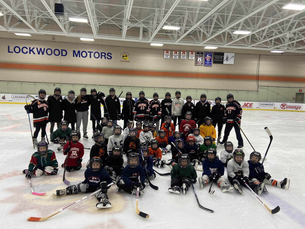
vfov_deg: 51.4
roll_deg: -1.7
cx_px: 151
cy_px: 115
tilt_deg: -6.2
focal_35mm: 27
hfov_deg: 65.3
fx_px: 238
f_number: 1.8
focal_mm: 4.25
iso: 125
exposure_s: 1/120
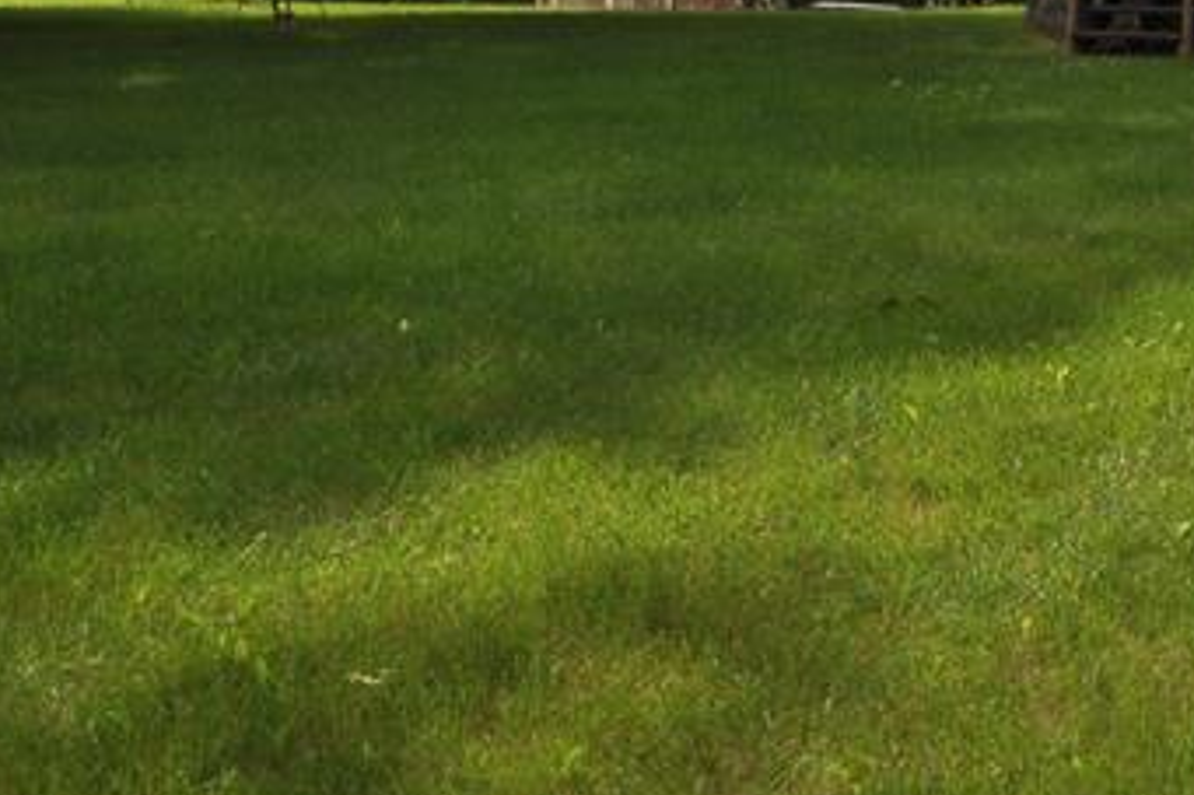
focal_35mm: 81
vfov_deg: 16.1
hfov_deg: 22.3
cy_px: -200
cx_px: 1583
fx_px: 2685
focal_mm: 18
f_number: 10
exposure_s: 1/200
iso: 200
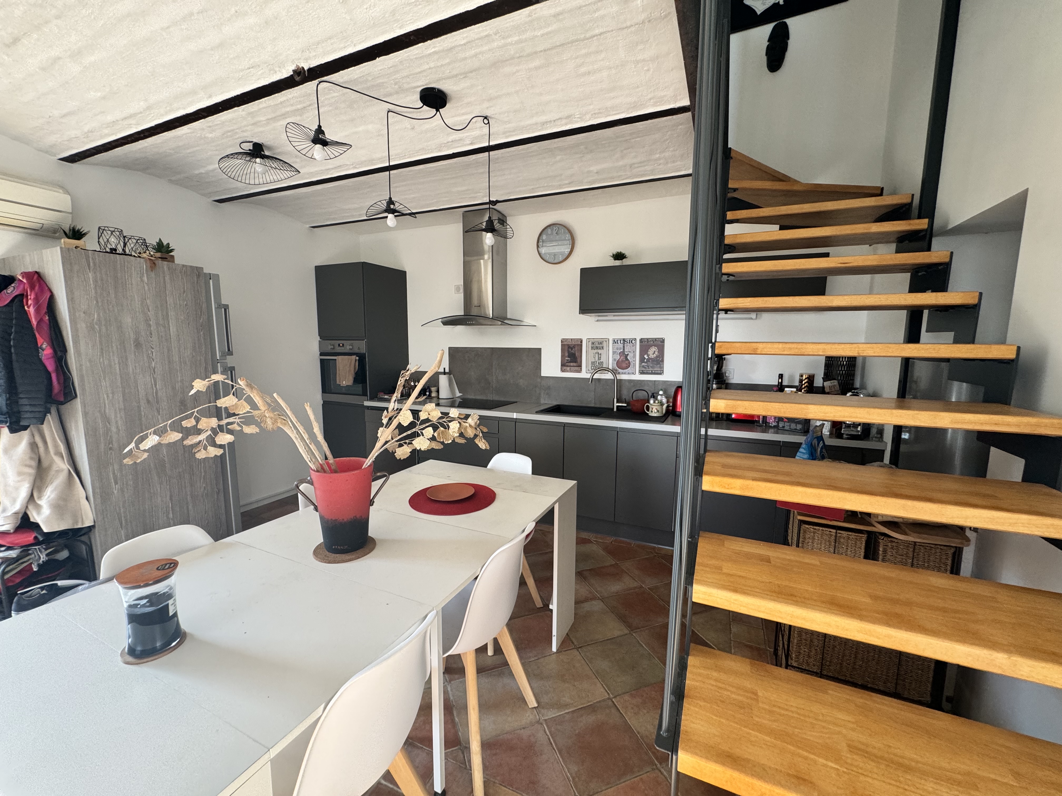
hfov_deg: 102.1
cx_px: 531
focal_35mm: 14
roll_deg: +0.0
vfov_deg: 85.7
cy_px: 398
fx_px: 430
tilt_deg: -8.4
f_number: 2.2
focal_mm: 2.22
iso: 200
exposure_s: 1/99
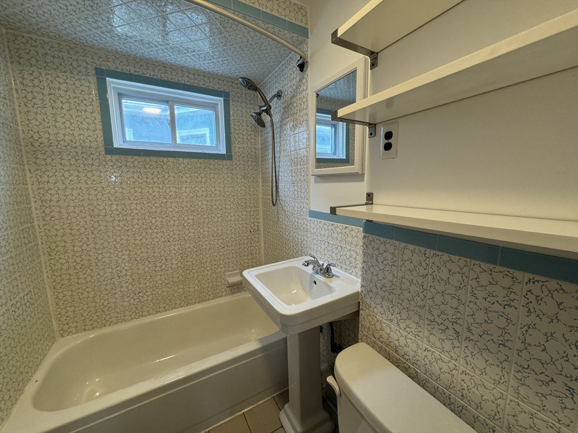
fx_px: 234
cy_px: 216
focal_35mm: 14
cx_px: 289
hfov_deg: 102.1
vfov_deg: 85.7
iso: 200
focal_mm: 2.22
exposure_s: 1/60
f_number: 2.2
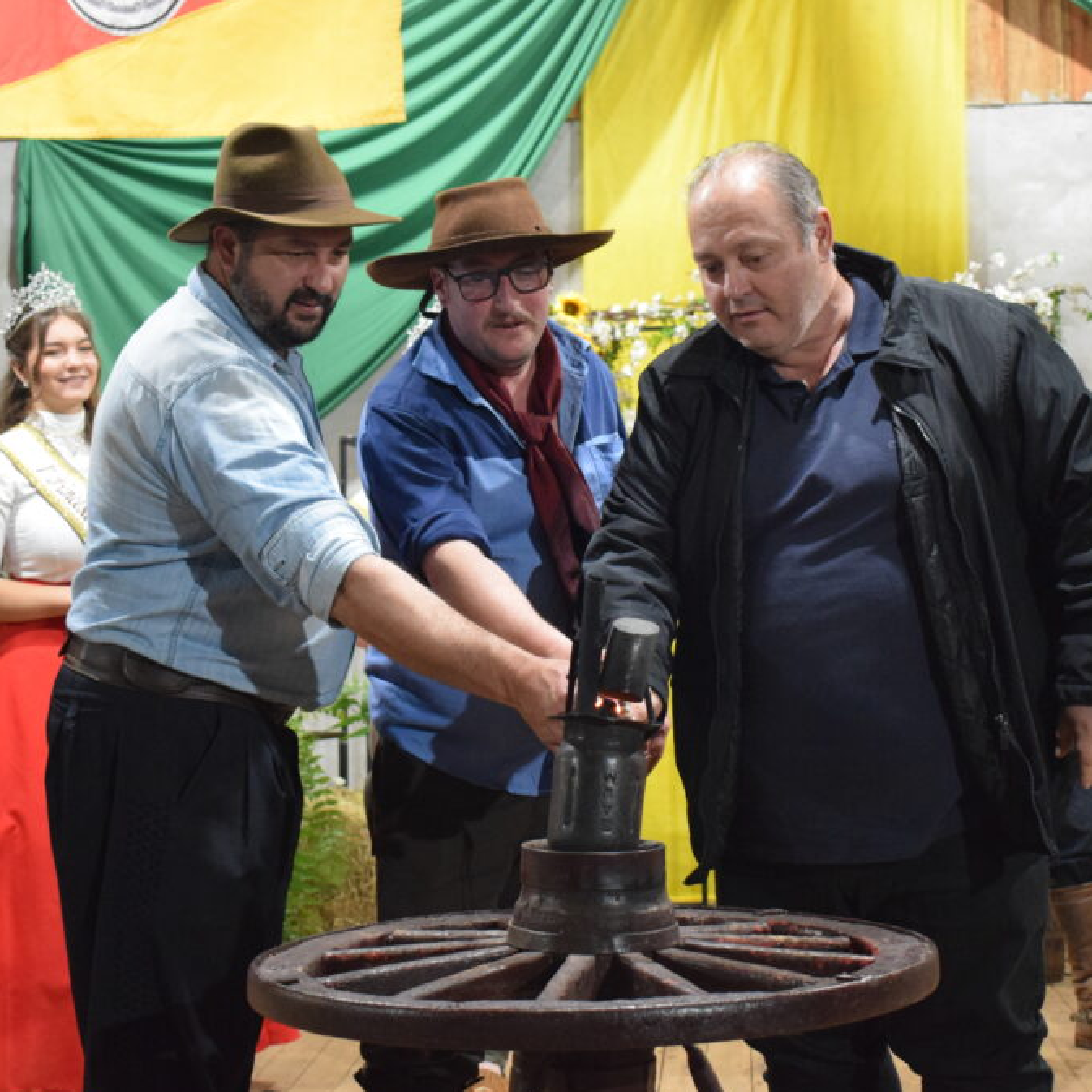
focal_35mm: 66
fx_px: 2356
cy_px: 551
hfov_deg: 26.1
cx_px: 620
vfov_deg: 26.1
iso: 3200
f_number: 4.5
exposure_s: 1/40
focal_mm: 34
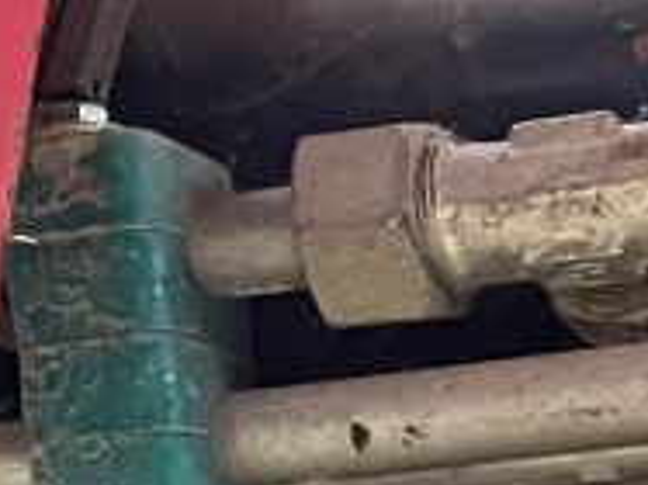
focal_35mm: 200
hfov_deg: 9.5
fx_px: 3742
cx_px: 1095
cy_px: 1673
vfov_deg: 6.5
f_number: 1.6
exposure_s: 1/60
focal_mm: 5.1
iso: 500
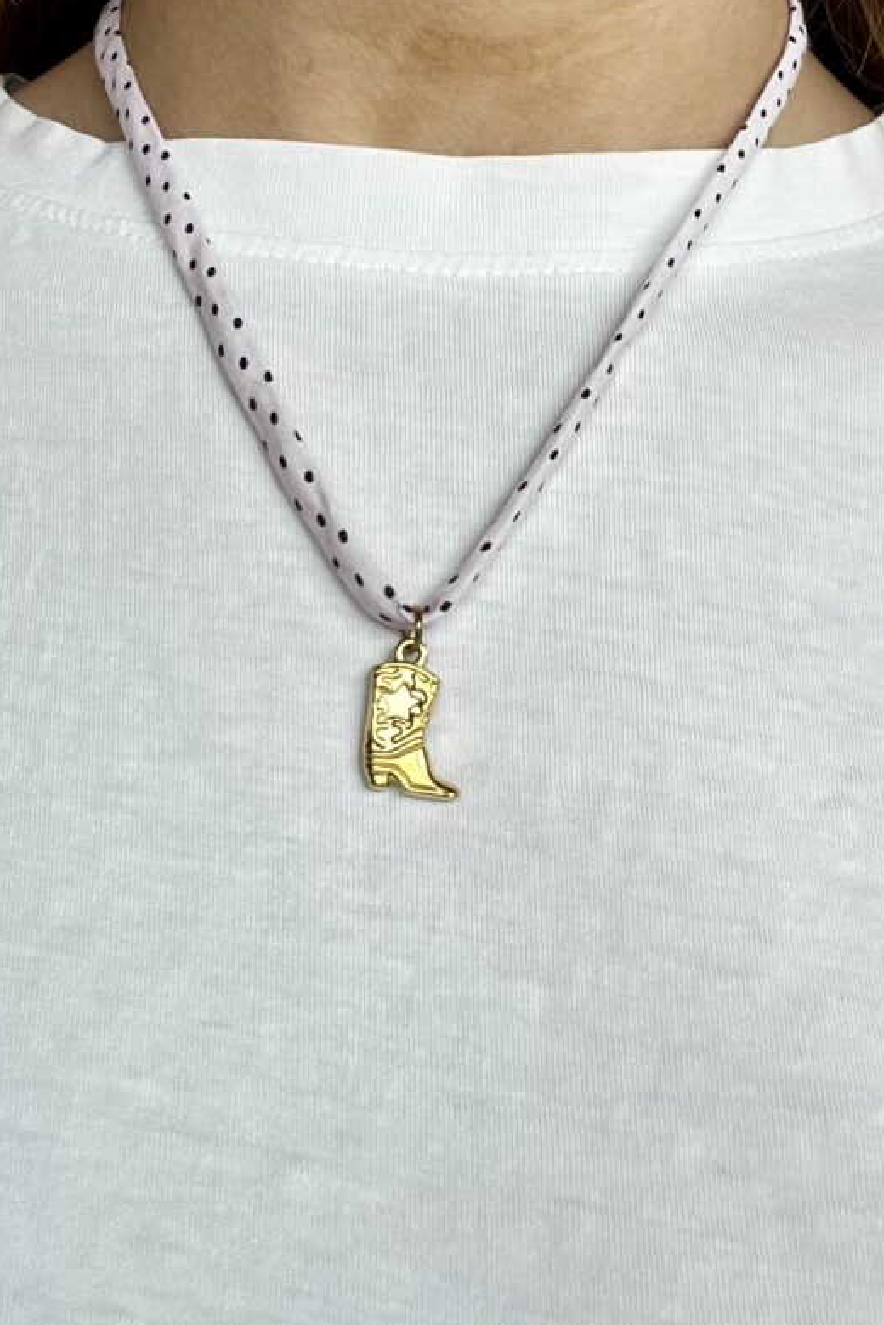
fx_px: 1179
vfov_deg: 58.7
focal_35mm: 32
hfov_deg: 41.1
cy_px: 671
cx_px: 411
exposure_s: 1/68
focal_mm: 2.71
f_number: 2.2
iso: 100
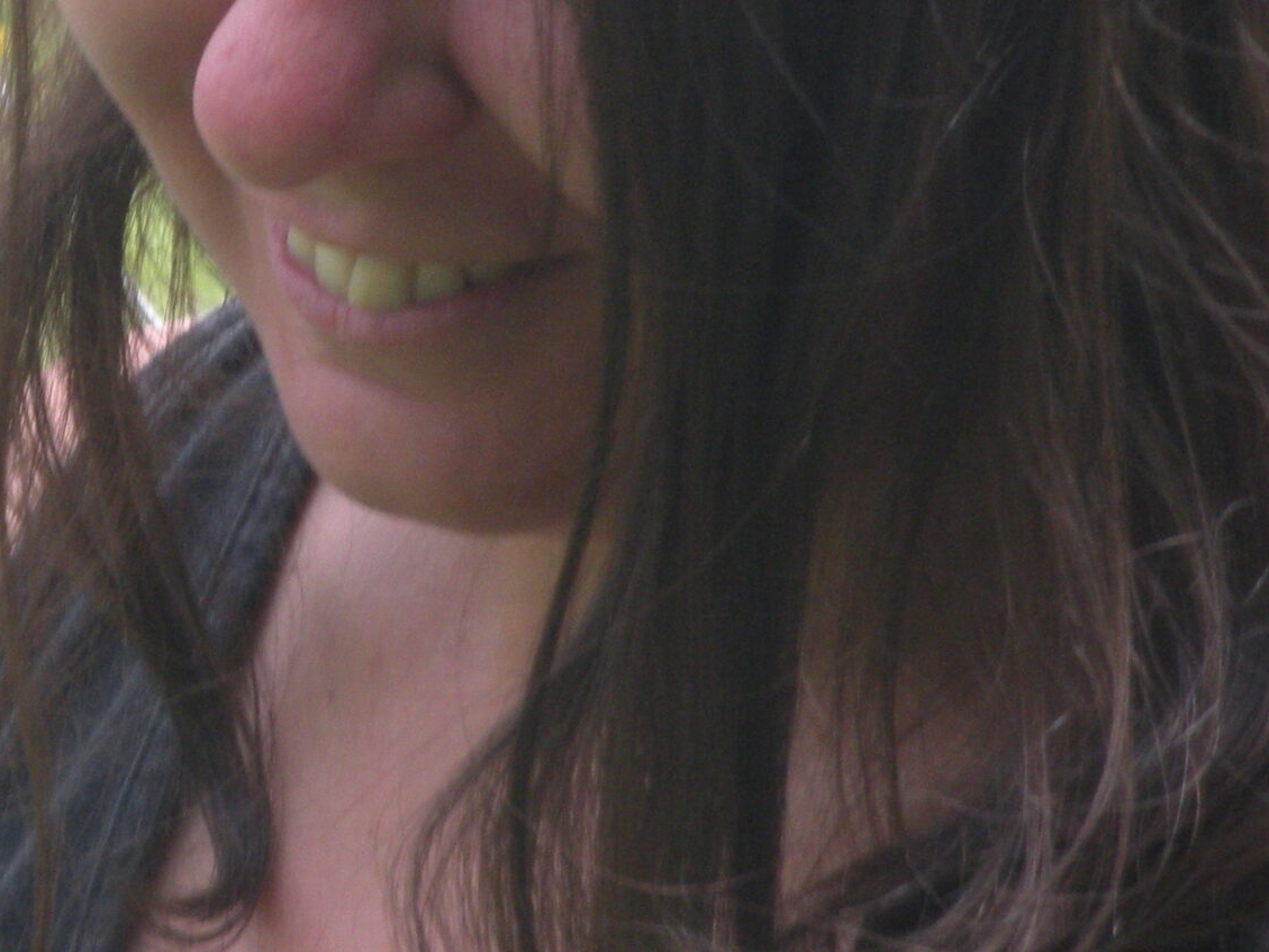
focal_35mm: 408
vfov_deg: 3.6
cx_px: 47
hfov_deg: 4.9
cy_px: 18
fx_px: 14959
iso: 139
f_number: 5.6
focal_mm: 31.5
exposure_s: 1/125
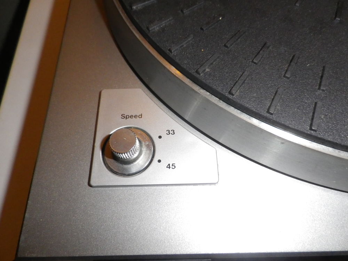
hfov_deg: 69.4
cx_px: 174
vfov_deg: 54.9
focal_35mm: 25
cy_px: 130
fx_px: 251
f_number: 7.1
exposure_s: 1/50
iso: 400
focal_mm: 4.5
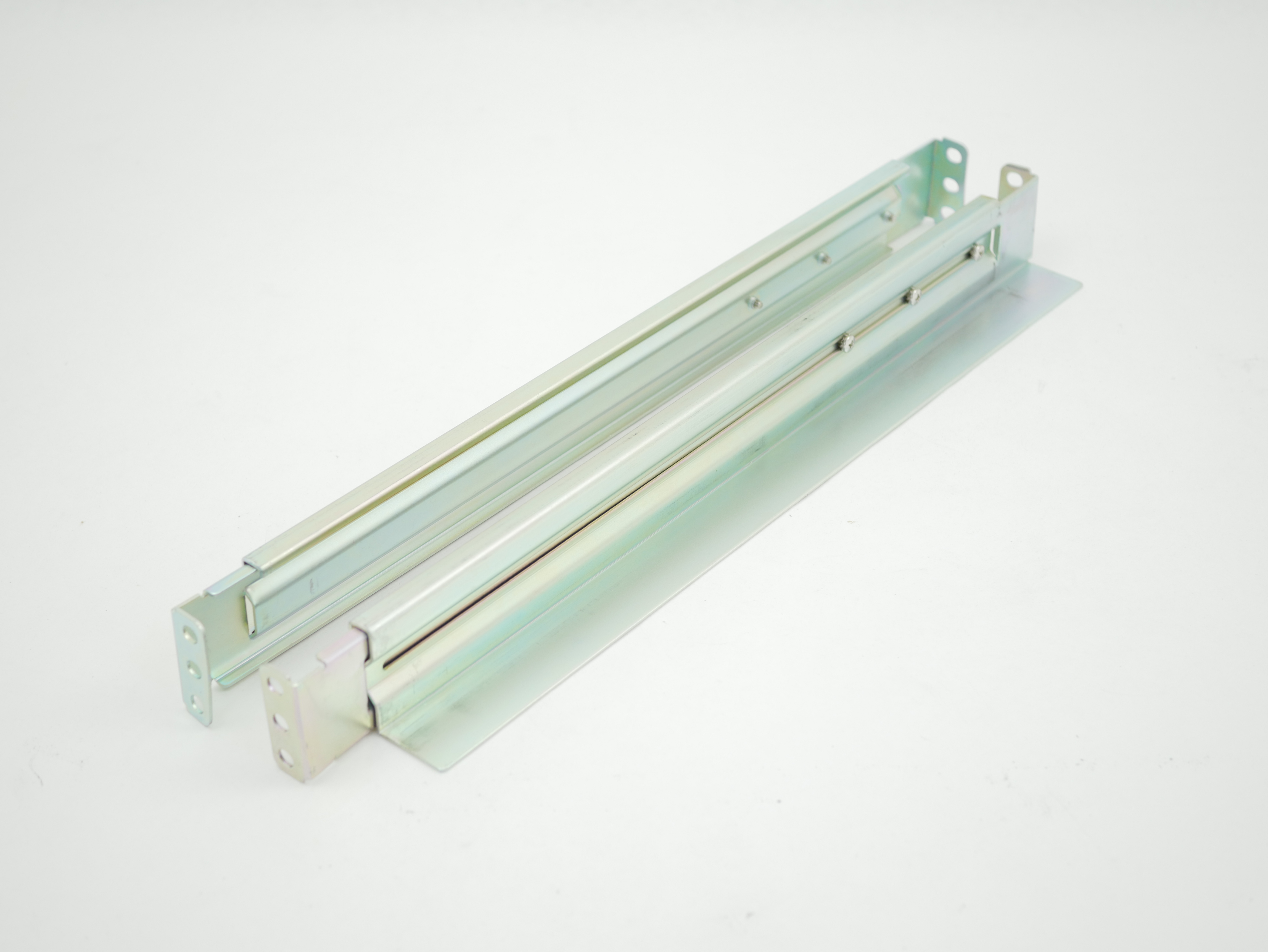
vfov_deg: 24.4
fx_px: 2199
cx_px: 634
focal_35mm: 60
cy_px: 476
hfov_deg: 32.2
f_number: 2.8
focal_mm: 30
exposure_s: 1/125
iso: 200
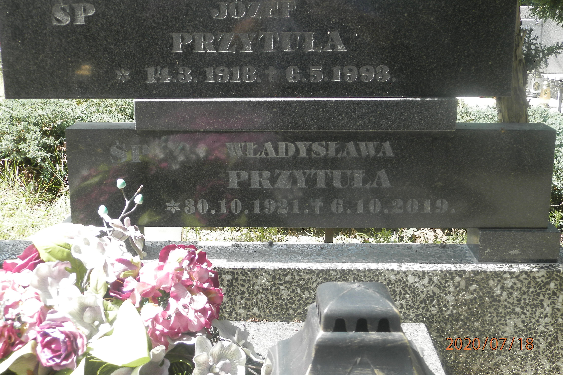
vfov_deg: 31.9
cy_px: 176
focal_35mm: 42
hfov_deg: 46.4
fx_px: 657
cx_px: 284
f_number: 3.5
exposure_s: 1/125
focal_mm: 7.2
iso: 80
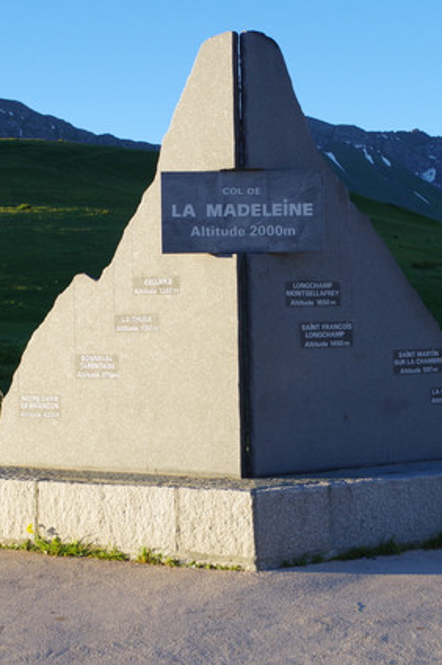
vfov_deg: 29.7
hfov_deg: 19.9
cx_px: 277
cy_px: 332
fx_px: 1254
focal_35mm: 68
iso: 400
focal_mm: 30
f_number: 7.1
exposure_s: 1/60
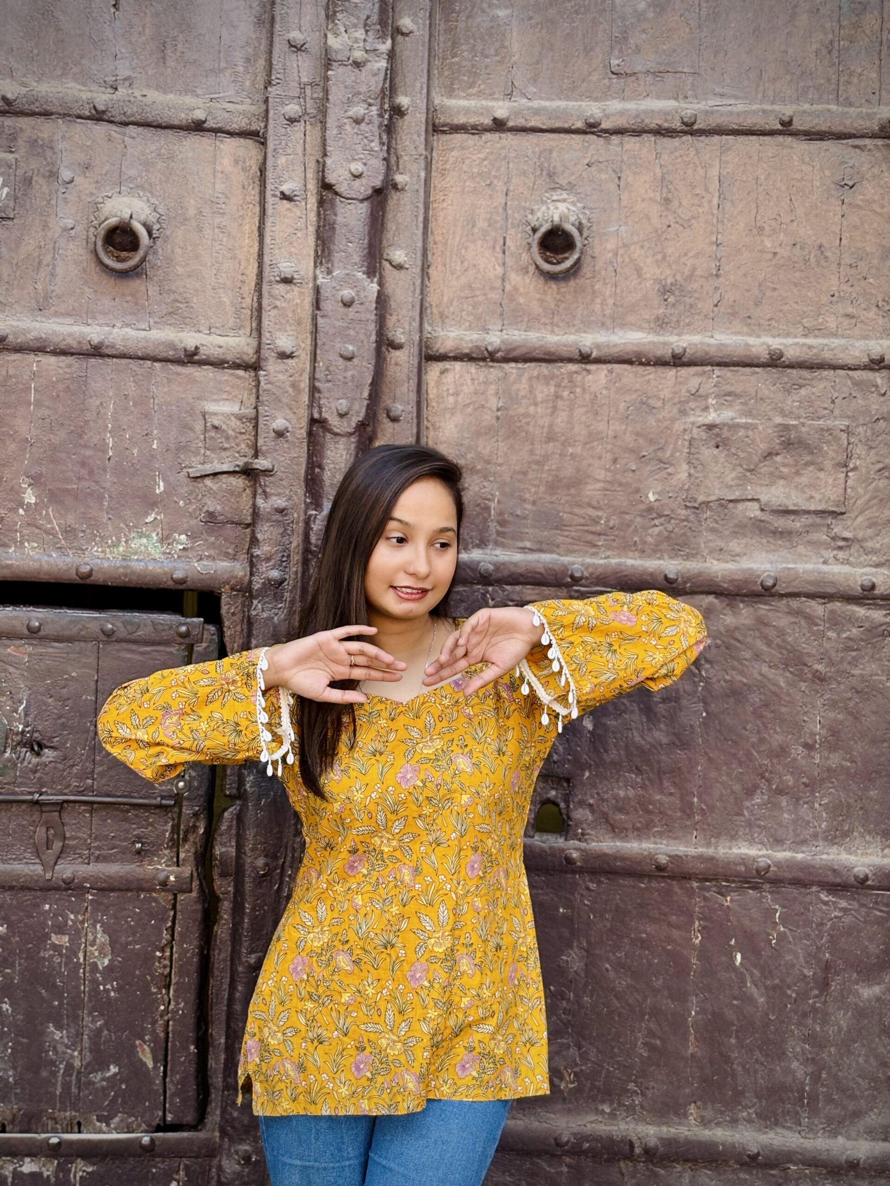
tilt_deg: -0.7
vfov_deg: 36.8
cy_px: 593
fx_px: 1783
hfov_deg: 28.0
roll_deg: -2.9
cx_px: 445
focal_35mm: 52
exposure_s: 1/79
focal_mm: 5.96
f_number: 1.6
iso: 50
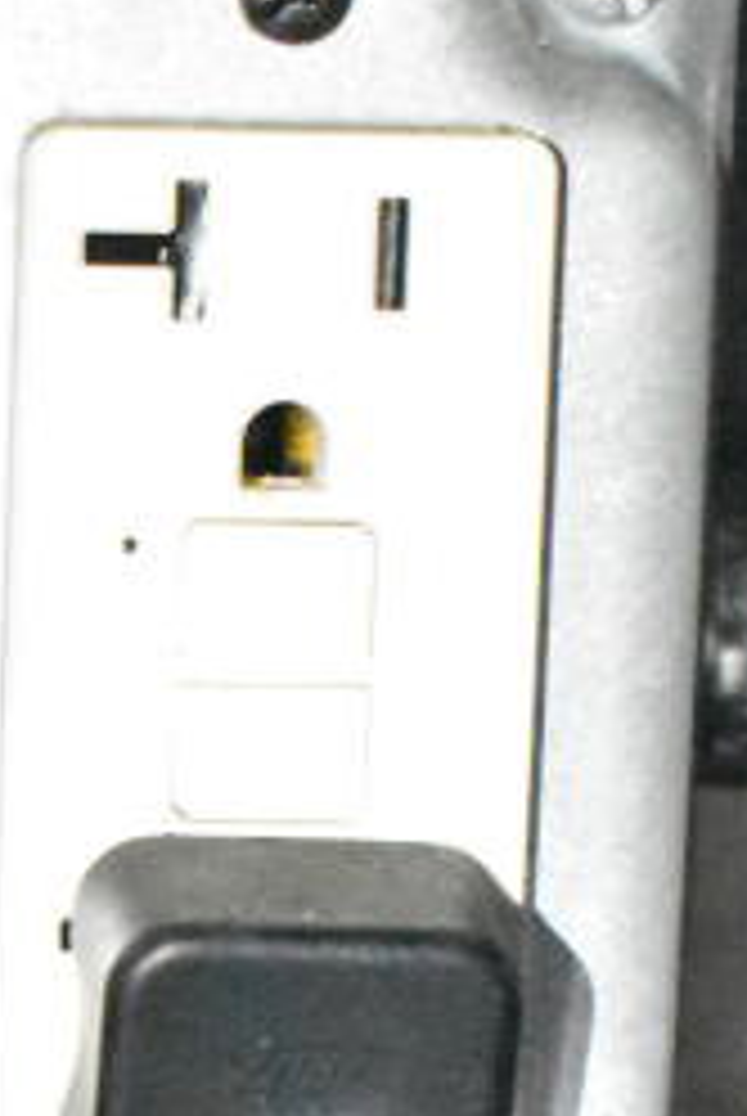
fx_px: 7883
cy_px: 1562
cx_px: -414
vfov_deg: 8.0
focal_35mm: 254
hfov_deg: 5.4
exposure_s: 1/50
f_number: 5.3
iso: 25600
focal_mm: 46
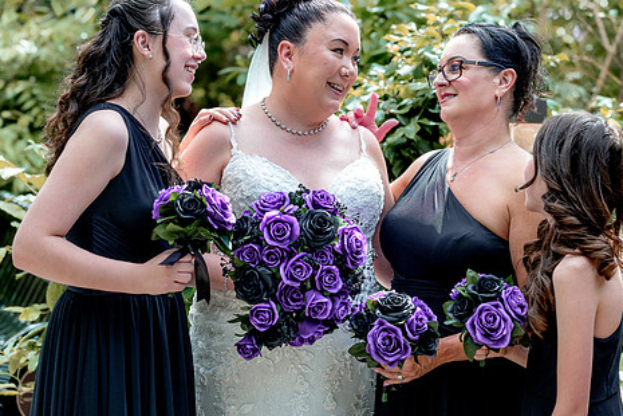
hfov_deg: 18.4
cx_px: 344
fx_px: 1921
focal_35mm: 111
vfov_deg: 12.3
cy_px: 186
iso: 640
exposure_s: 1/640
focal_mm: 89
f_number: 3.5
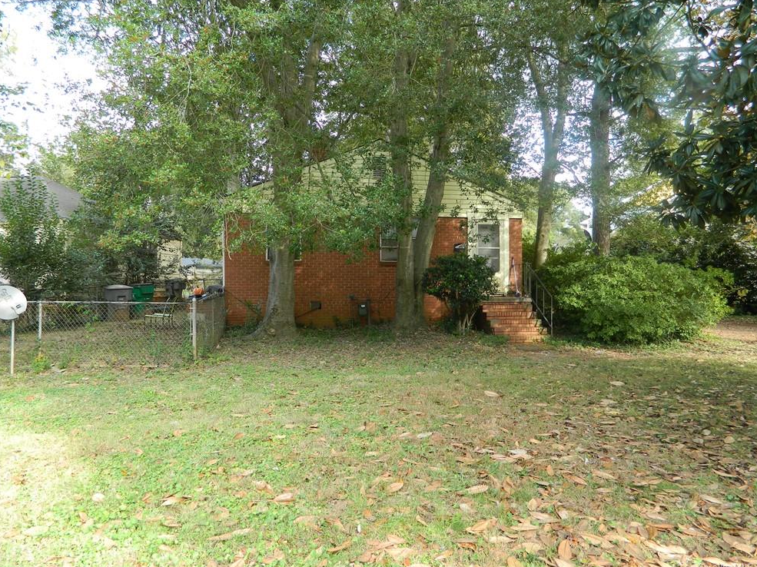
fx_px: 568
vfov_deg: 53.0
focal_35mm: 26
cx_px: 391
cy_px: 280
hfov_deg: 67.3
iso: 80
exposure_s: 1/60
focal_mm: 4.5
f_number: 3.1
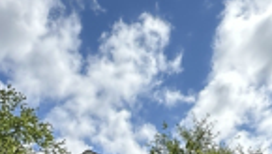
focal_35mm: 70
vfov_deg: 13.2
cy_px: 365
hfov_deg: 30.1
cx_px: 139
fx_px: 506
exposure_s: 1/1062
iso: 40
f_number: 2.2
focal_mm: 2.22
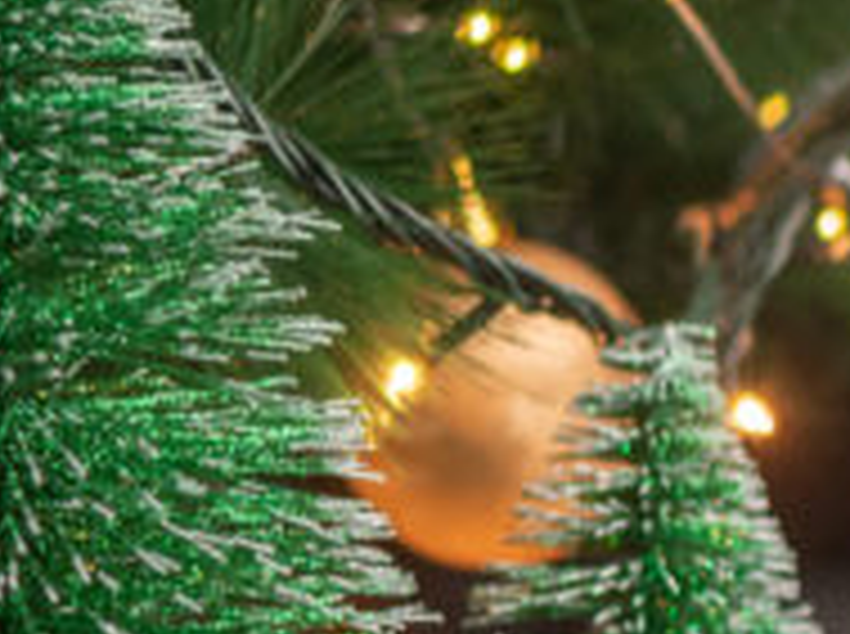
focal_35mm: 548
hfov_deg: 3.6
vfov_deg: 2.7
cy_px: 591
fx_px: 13431
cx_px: 1853
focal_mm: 105
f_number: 3
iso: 500
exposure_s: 1/100
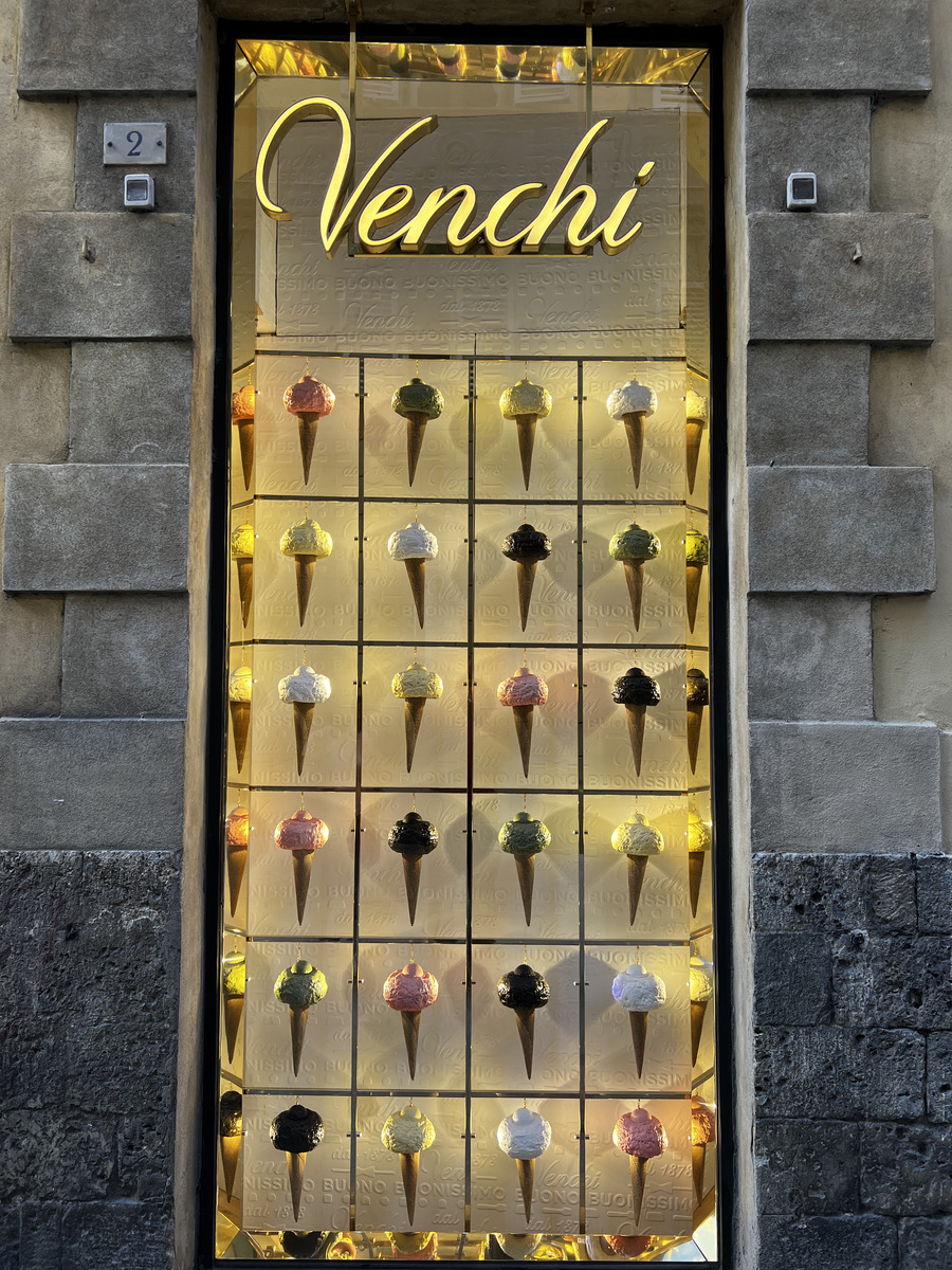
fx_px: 953
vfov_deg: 67.3
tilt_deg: +2.7
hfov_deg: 53.1
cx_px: 476
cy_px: 635
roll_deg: -0.4
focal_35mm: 26
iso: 50
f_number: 1.5
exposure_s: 1/319
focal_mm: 5.7
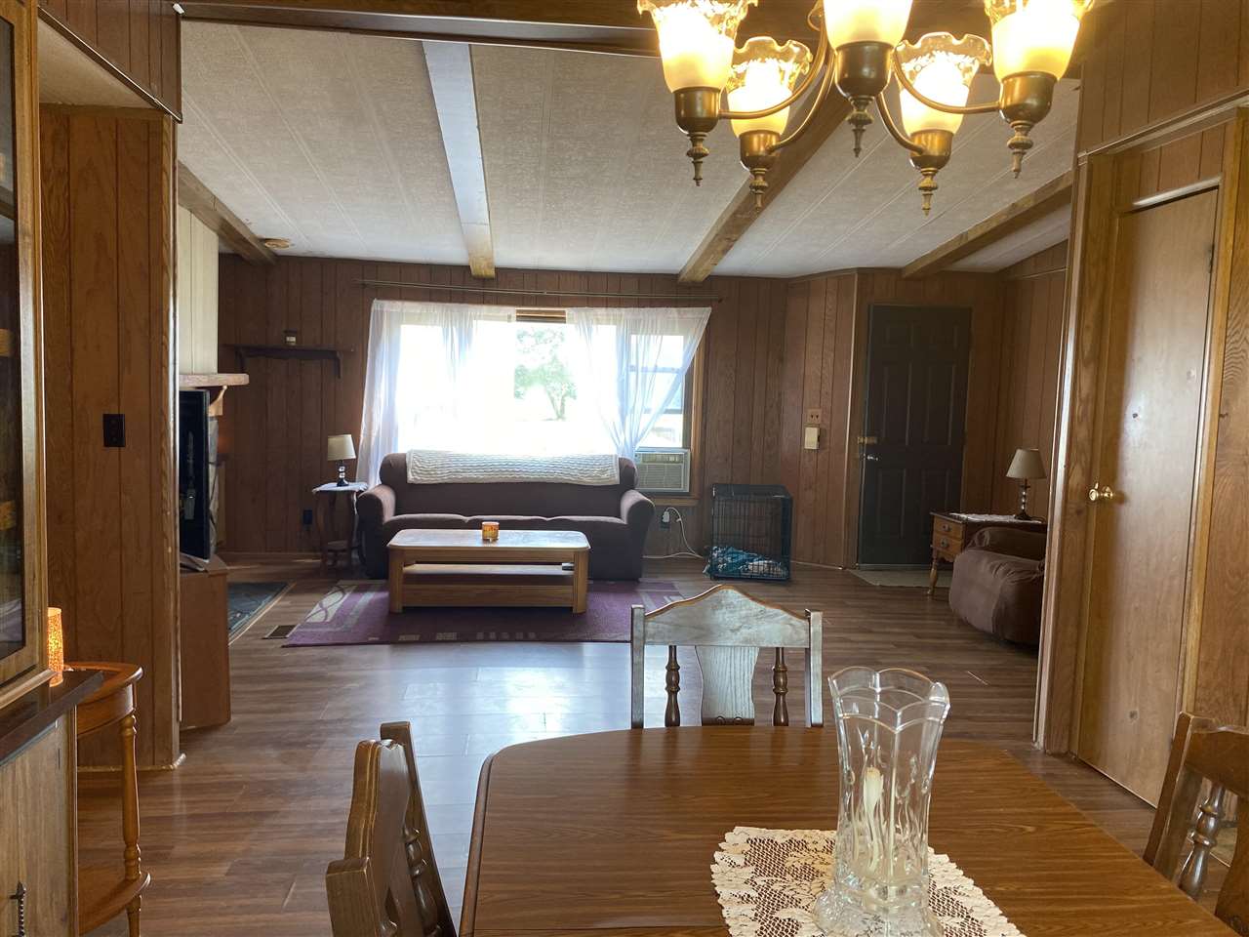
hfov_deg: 67.3
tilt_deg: -4.7
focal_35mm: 26
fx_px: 938
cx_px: 624
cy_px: 468
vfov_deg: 53.1
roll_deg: -1.5
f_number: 1.8
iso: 64
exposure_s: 1/60
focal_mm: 4.25
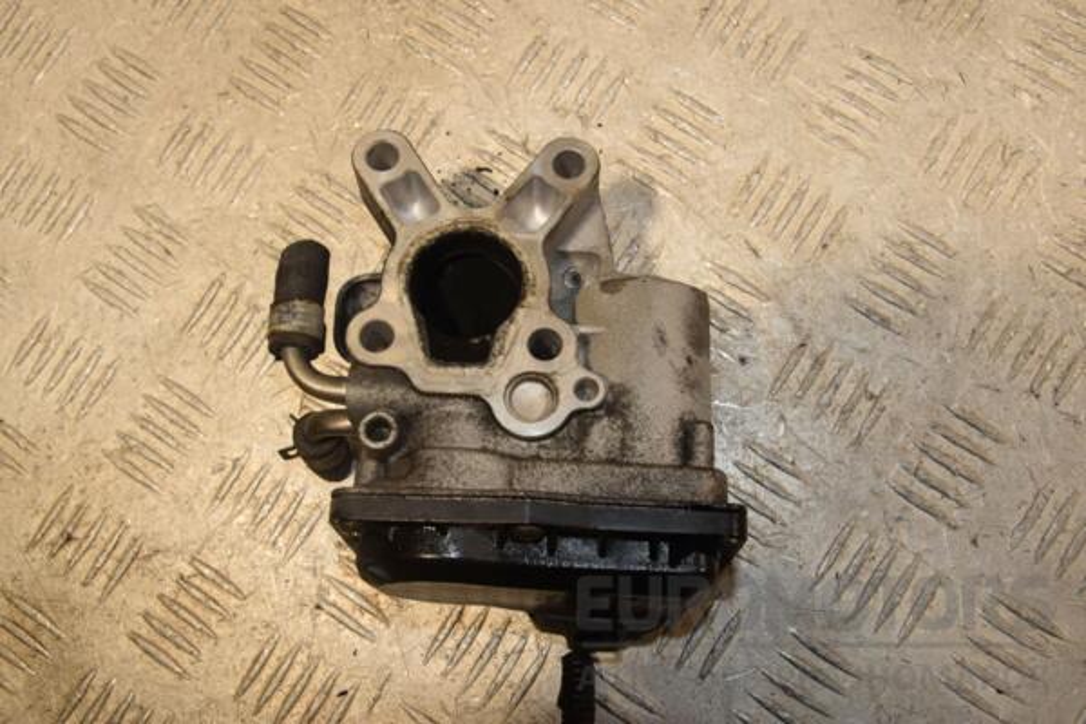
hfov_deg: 49.6
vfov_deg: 34.2
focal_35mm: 39
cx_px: 543
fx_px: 1176
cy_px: 362
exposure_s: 1/200
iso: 800
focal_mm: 26
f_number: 10
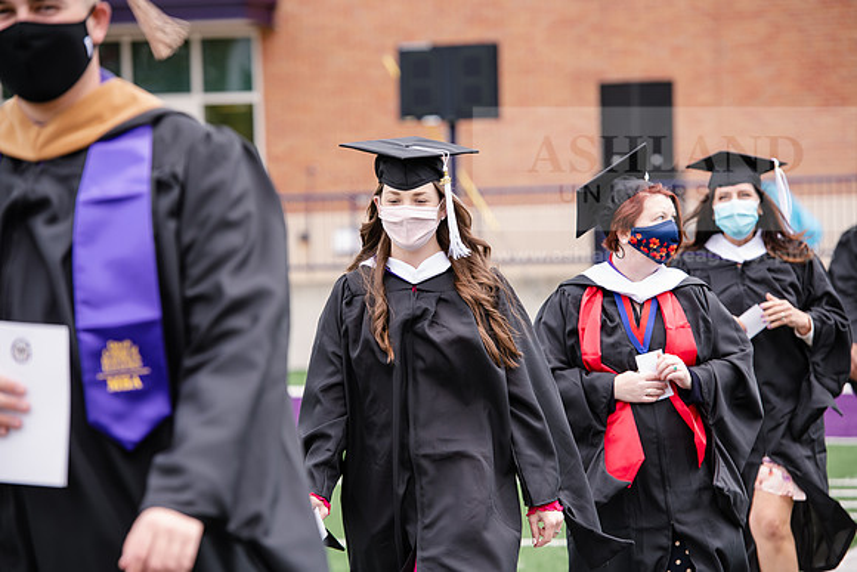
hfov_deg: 12.8
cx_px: 428
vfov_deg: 8.6
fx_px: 3810
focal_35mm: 160
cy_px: 286
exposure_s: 1/500
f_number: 5
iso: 400
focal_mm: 160
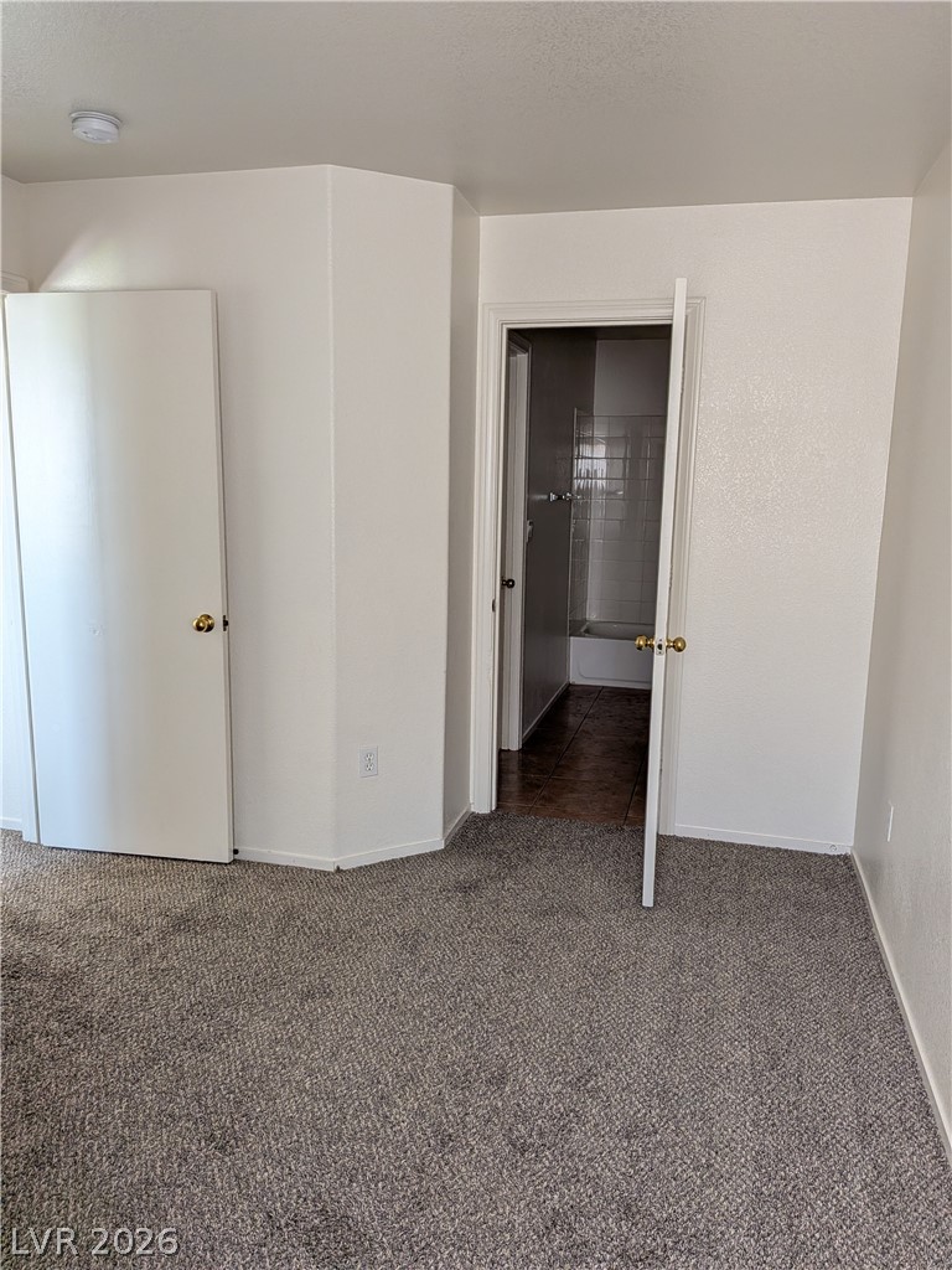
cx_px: 476
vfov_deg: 71.6
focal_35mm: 24
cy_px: 635
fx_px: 880
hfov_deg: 56.8
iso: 252
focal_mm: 4.53
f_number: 1.7
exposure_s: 1/66.1
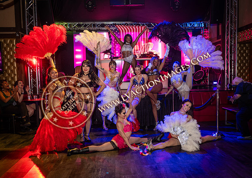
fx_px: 242
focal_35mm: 34
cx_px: 130
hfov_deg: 54.9
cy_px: 94
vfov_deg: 40.4
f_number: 3.5
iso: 1250
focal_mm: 28
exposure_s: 1/80
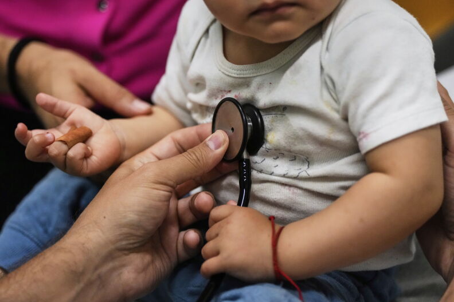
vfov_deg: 13.2
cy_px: 151
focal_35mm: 104
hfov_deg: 19.6
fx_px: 1311
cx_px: 227
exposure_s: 1/1250
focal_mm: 104
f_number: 2.8
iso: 4000
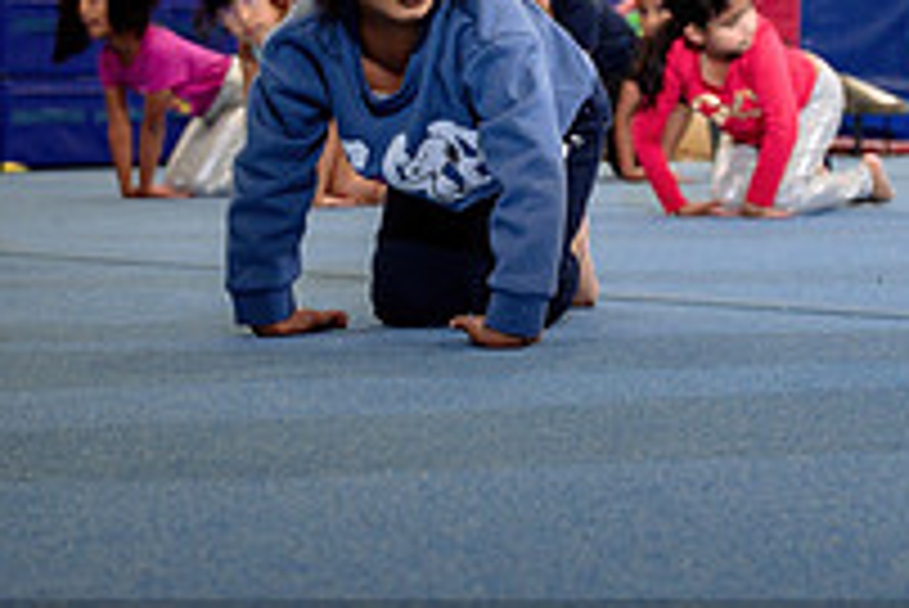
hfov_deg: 18.8
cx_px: 881
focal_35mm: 106
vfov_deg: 12.9
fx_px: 2678
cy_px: 148
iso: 800
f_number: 3.5
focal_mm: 35
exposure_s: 1/160
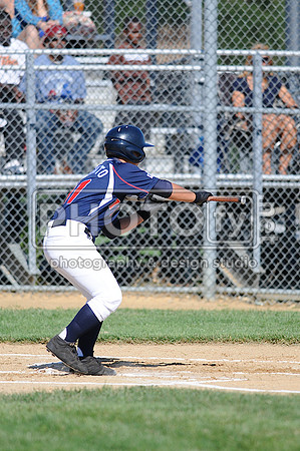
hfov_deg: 3.0
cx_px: 150
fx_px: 5638
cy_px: 226
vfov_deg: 4.6
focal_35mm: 450
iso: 200
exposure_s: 1/1600
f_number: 4
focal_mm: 300
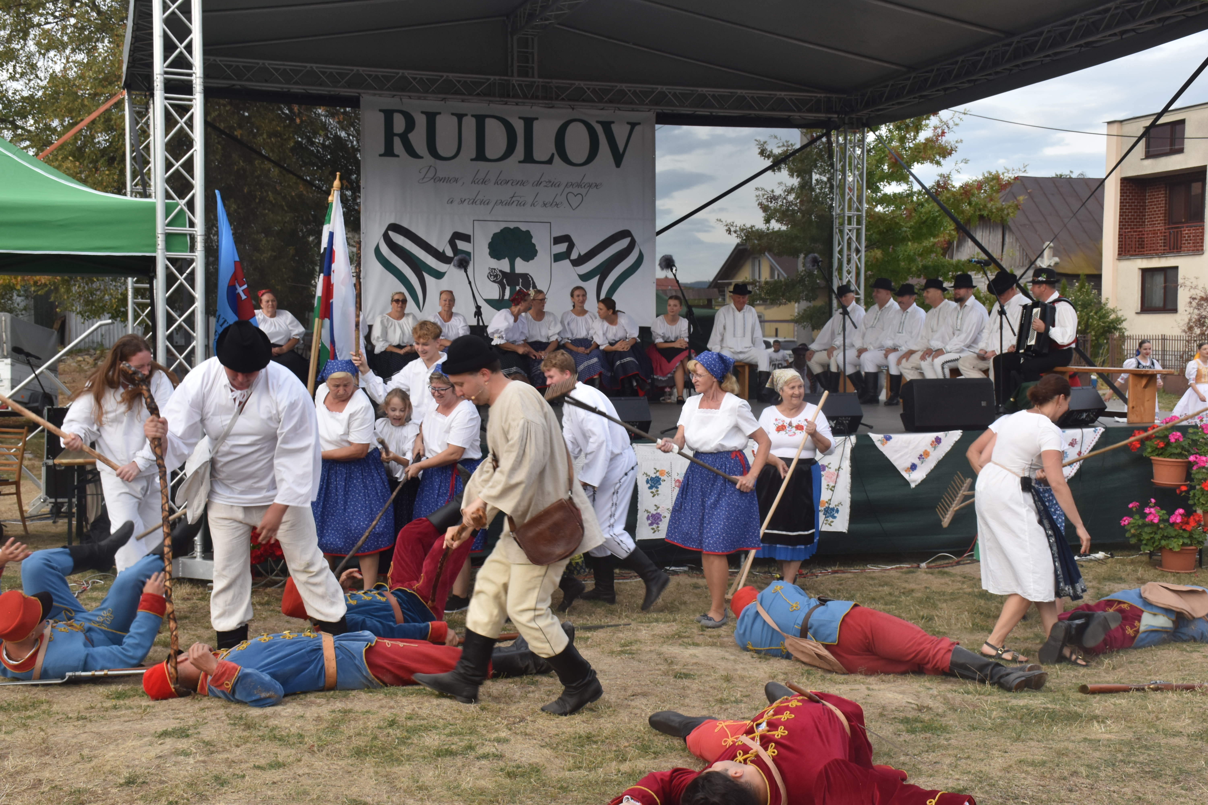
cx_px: 604
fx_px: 1611
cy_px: 402
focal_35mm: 48
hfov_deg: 41.1
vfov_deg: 28.1
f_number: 7.1
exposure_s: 1/200
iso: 400
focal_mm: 32
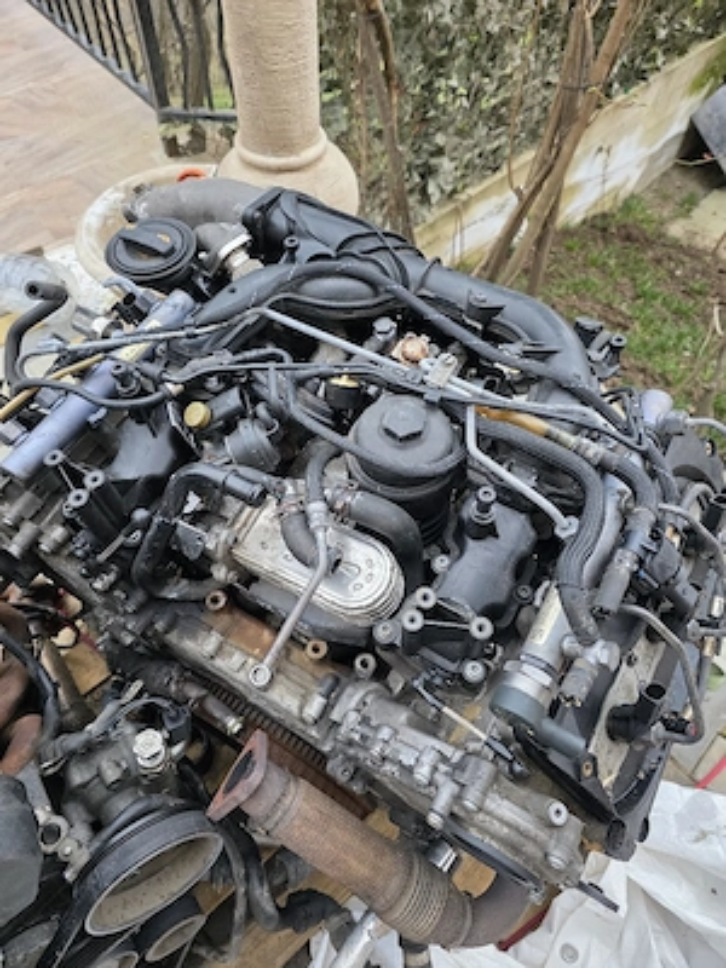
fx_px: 643
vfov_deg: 73.9
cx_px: 363
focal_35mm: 23
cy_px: 484
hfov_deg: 58.9
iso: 200
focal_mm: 6.3
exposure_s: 1/182
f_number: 1.7
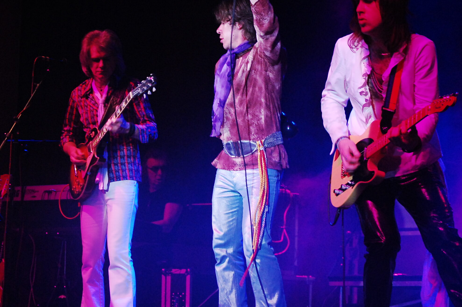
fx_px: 1368
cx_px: 262
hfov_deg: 19.2
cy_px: 148
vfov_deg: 12.8
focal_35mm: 107
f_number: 4
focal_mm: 55
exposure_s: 1/60
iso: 1600
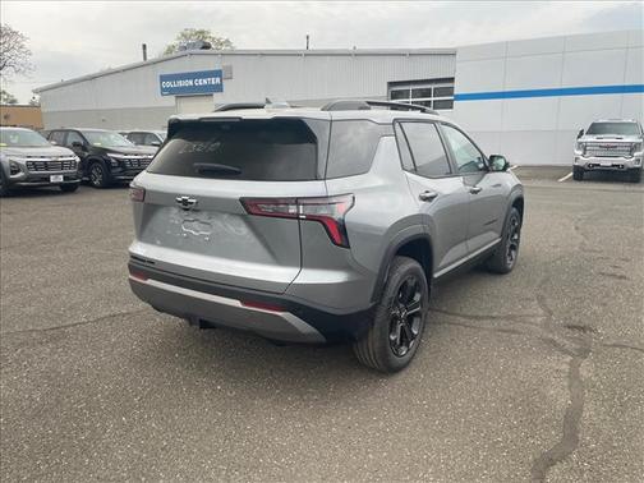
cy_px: 242
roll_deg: -0.8
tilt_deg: -13.7
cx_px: 322
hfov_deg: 67.3
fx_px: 484
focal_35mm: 26
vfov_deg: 53.1
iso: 32
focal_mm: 4.2
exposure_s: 1/556
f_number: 1.6
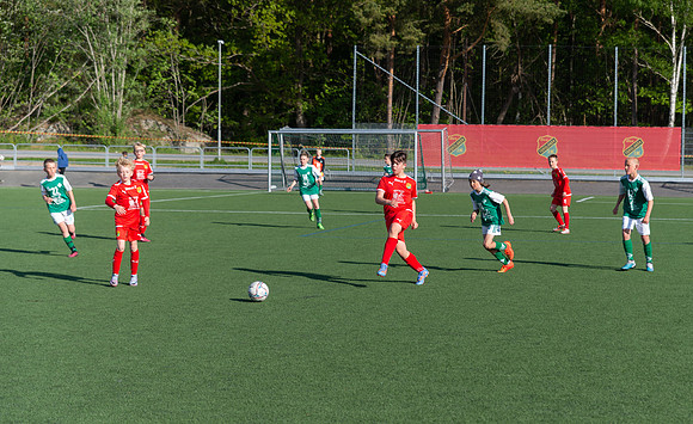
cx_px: 393
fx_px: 1529
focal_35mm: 81
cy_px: 262
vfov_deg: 15.8
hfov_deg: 25.5
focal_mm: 70
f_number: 3.2
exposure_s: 1/1250
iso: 160
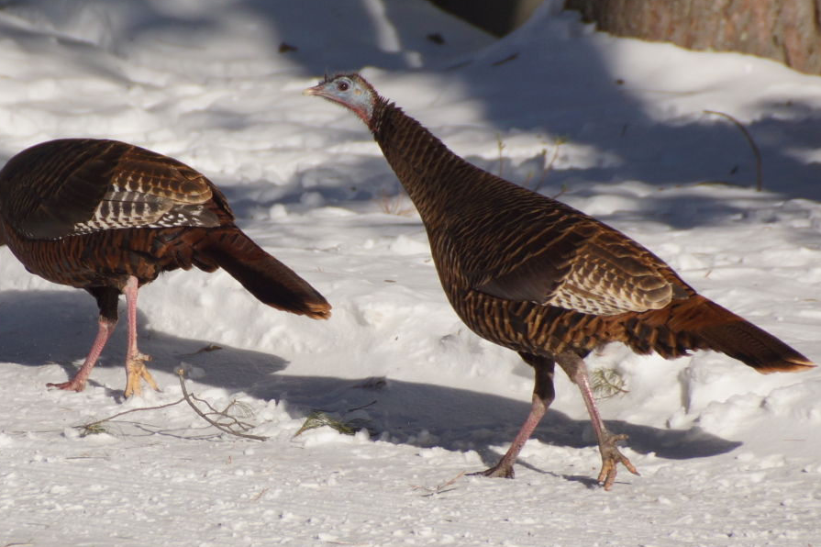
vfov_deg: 3.3
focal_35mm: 419
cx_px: 372
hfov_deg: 4.9
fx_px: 9551
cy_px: 285
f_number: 6.3
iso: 160
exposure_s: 1/400
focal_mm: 250
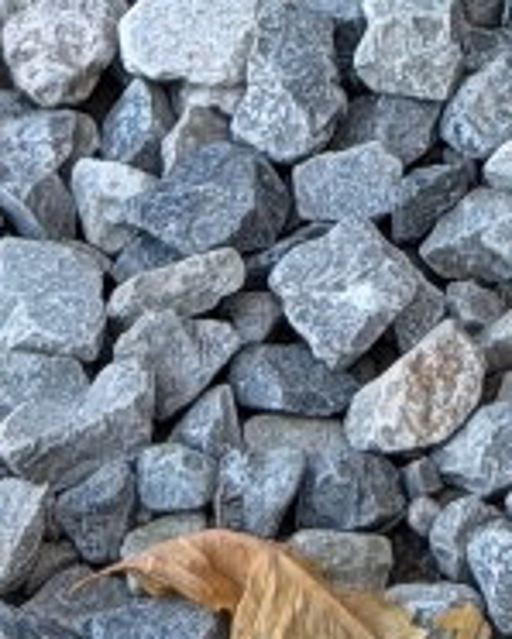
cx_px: 948
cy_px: -1264
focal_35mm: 302
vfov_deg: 5.9
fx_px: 5716
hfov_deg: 5.1
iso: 64
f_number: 1.78
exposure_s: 1/348
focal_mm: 6.76
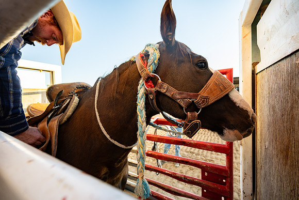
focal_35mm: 14
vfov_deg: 81.2
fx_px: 116
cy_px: 100
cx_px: 150
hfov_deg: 104.2
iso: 250
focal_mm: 14
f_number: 4
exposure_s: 1/250
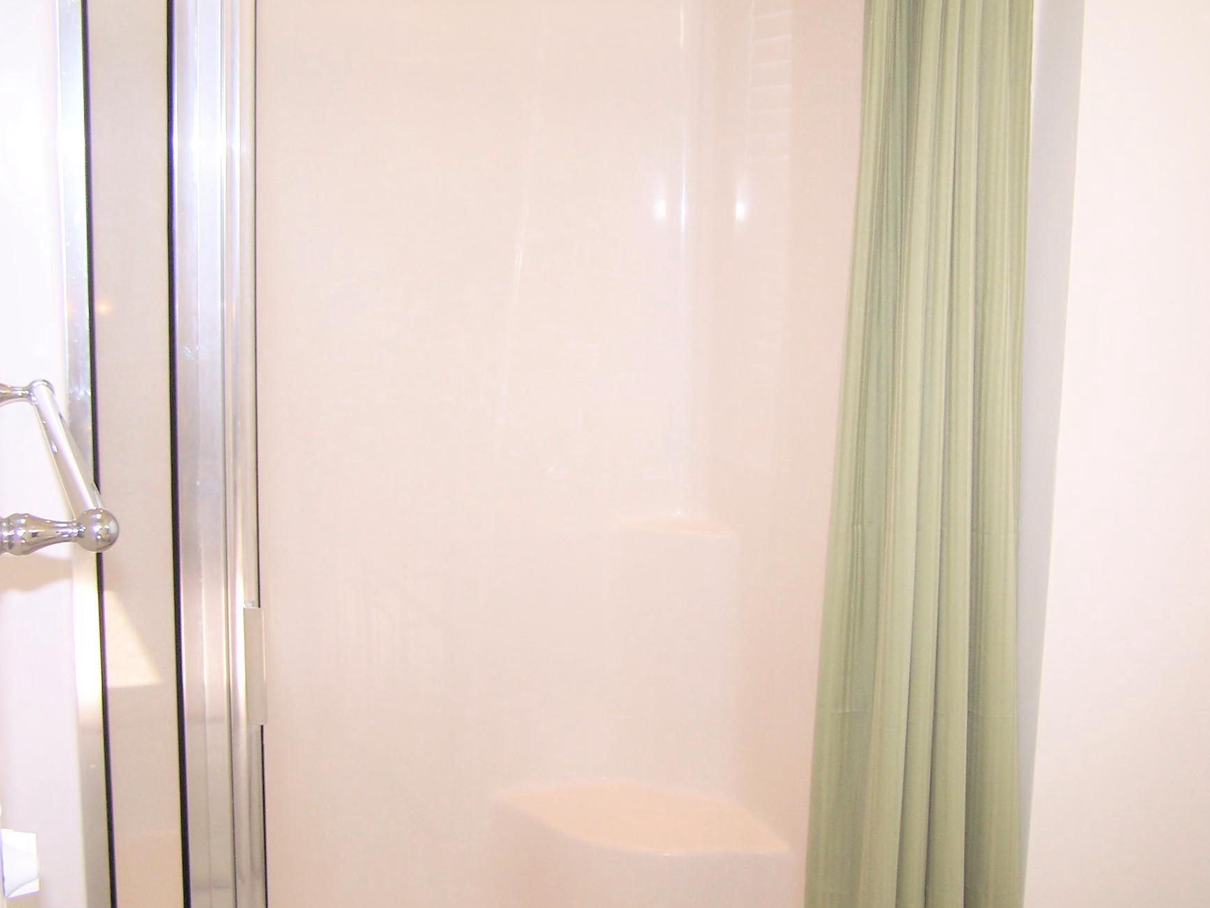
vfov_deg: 32.2
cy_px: 428
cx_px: 676
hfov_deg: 42.0
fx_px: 1573
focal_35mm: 45
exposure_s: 1/90
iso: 80
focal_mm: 6.3
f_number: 2.8
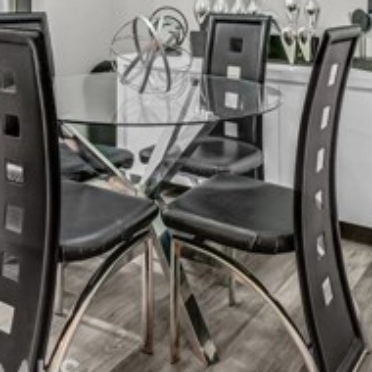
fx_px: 523
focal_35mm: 43
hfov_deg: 39.1
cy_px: -12
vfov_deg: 35.0
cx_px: 161
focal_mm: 10
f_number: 8
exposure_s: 1/8
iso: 400
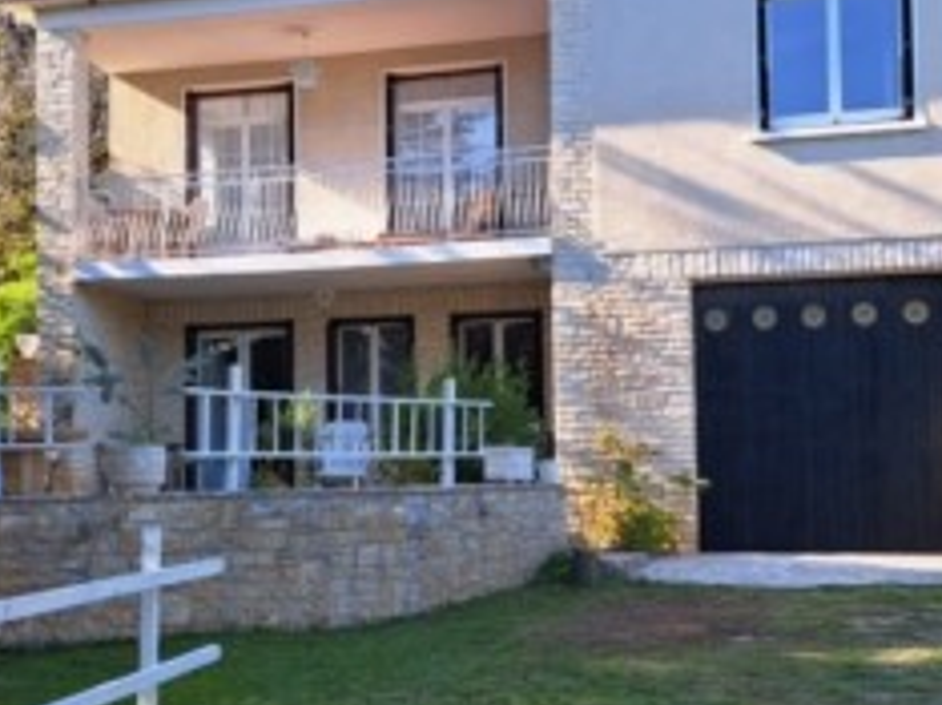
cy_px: 363
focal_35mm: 60
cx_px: 254
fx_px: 1631
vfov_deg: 24.4
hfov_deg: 31.7
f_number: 1.8
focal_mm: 5.23
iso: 50
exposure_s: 1/313
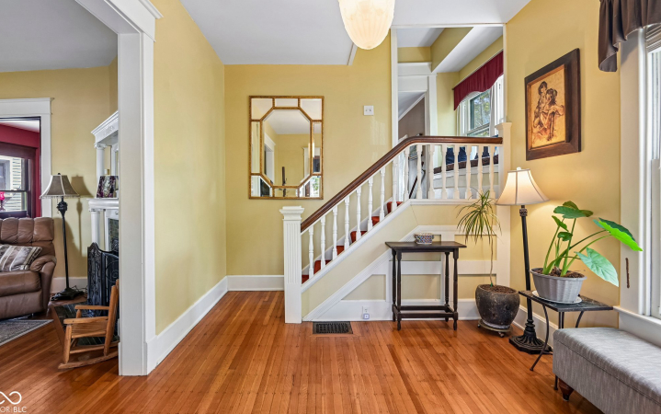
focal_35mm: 17
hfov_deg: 94.3
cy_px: 191
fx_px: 306
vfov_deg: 68.0
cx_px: 322
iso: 400
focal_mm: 16
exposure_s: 1/10
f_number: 8
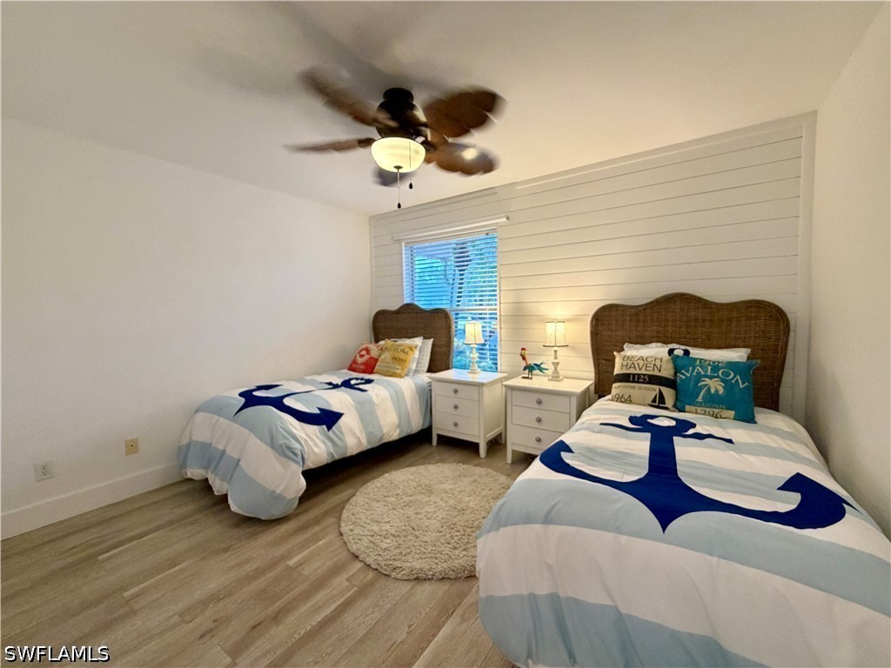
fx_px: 360
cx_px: 446
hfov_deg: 102.1
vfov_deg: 85.7
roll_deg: +1.1
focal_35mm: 14
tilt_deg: -3.8
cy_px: 334
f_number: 2.2
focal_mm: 2.22
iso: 250
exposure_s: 1/60
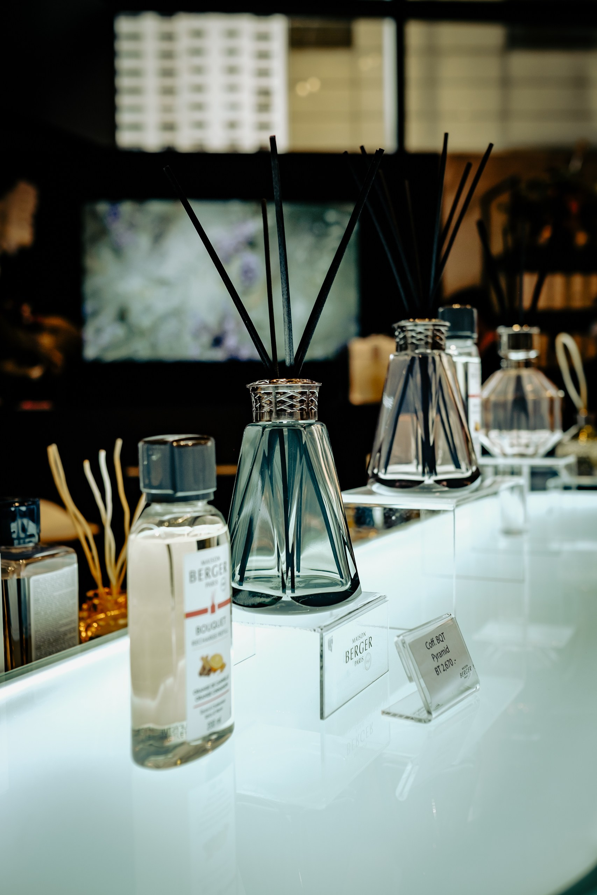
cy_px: 448
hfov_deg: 37.9
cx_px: 298
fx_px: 870
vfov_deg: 54.4
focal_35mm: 35
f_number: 2.8
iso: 200
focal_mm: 23
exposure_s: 1/500
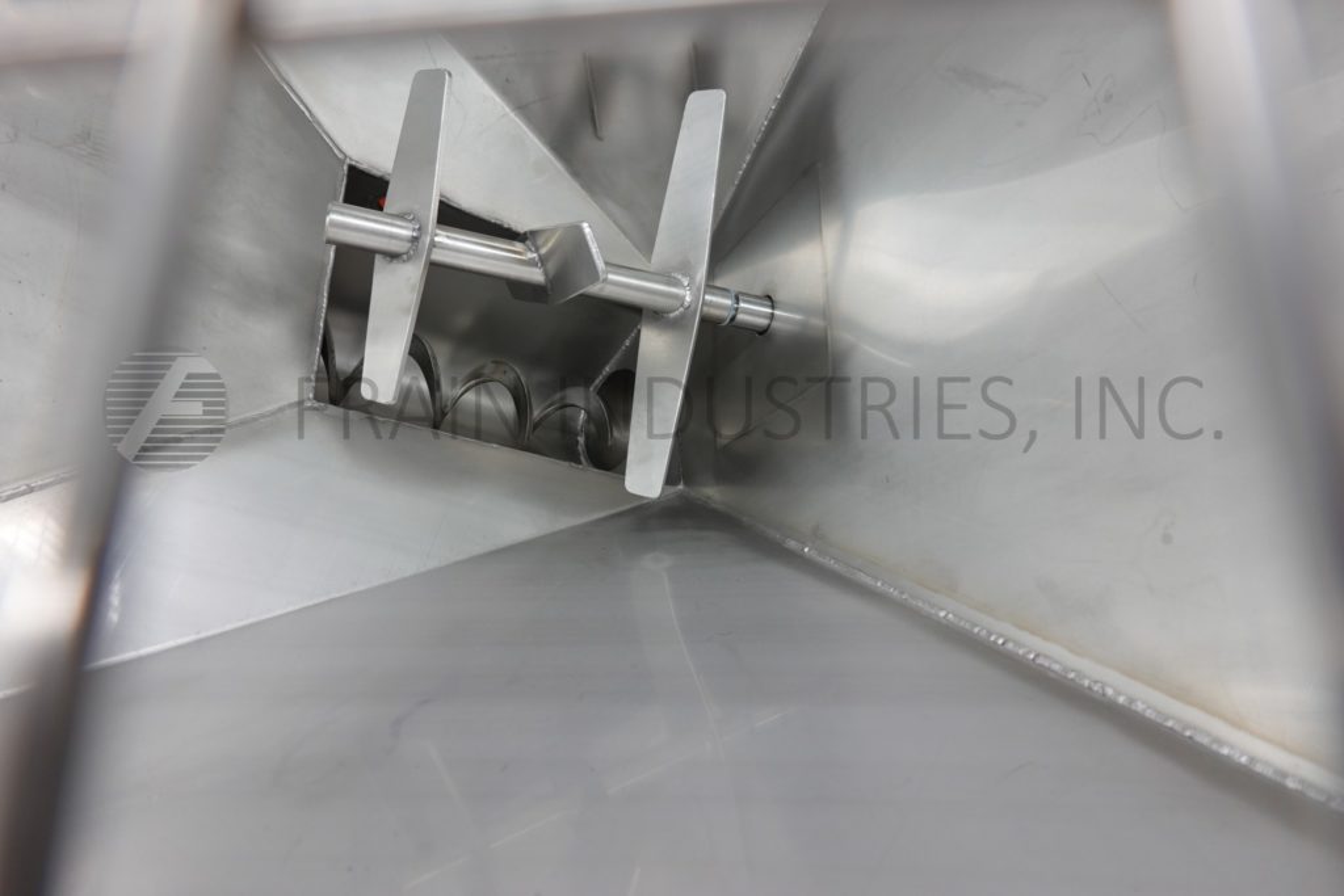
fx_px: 896
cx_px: 672
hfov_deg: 73.7
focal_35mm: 24
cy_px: 448
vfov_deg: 53.1
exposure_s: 1/40
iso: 125
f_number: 2.8
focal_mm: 9
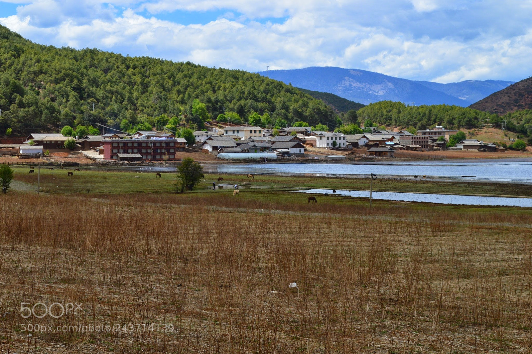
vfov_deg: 16.5
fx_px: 1218
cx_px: 266
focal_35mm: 82
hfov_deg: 24.6
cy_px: 177
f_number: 11
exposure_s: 1/400
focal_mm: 55
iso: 400
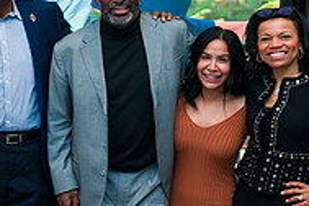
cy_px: 105
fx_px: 764
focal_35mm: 89
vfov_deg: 15.4
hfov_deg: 21.5
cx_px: -47
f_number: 4
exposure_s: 1/200
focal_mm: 29
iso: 500
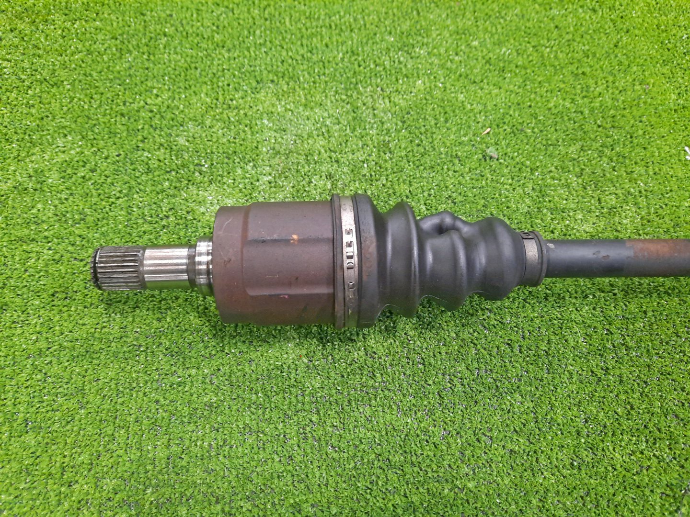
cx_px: 345
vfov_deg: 54.9
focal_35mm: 25
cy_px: 258
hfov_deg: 69.4
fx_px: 498
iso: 449
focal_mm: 4.6
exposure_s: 1/25
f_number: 2
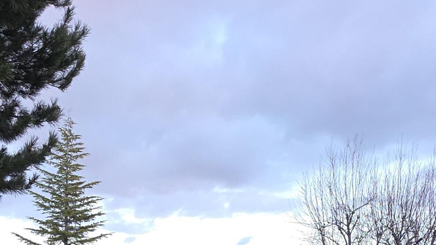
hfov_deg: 46.9
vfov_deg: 24.3
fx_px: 497
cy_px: 317
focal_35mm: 43
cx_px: 161
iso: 80
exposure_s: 1/60
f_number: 1.9
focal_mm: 2.2
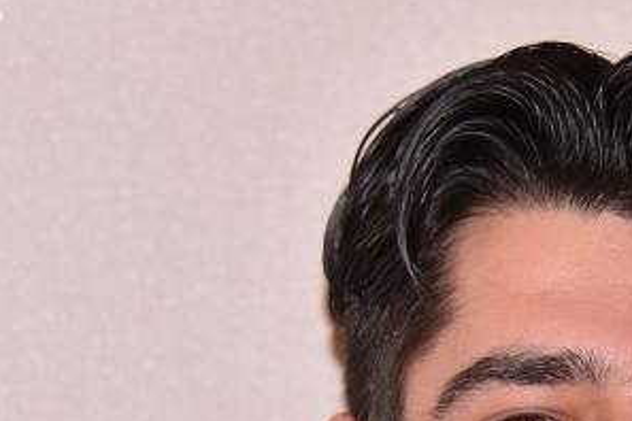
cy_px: 562
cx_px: 651
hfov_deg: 5.8
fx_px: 6197
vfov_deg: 3.9
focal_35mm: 353
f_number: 5.3
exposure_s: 1/100
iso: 250
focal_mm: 105
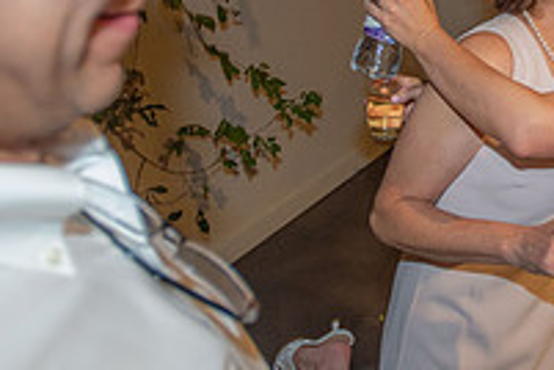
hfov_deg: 38.3
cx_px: 469
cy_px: 64
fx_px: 754
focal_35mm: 49
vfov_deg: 26.9
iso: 1600
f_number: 2.8
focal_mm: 17
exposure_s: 1/80
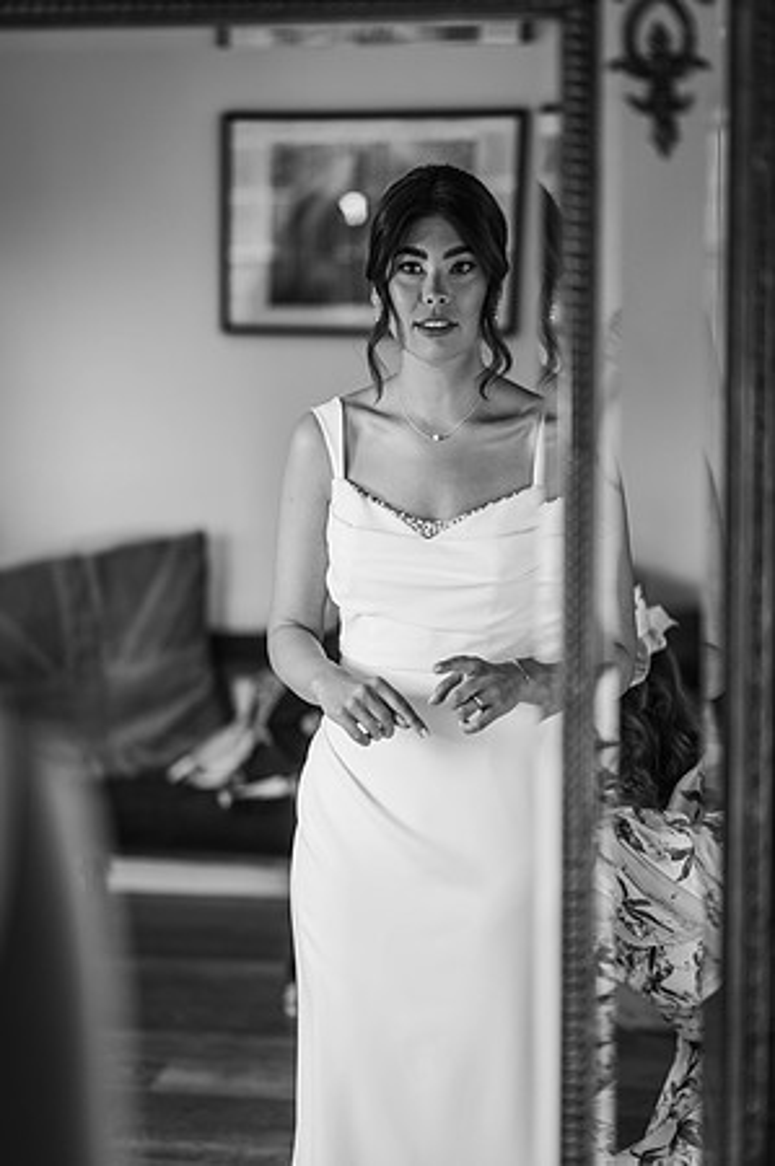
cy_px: 583
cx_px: 388
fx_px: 2751
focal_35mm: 85
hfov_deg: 16.0
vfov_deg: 23.9
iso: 250
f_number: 1.8
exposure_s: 1/200
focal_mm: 85
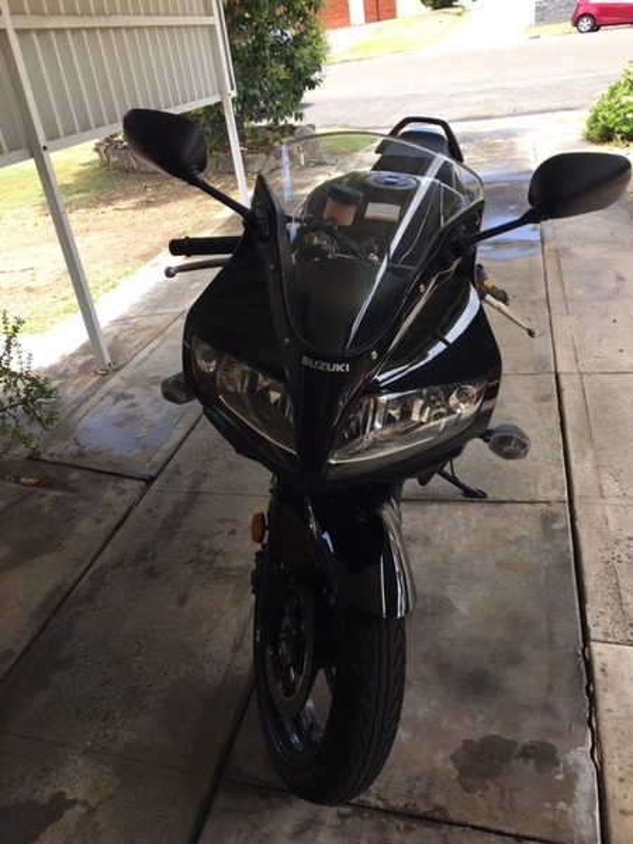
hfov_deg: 48.2
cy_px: 422
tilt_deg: -26.8
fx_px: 707
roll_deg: +7.3
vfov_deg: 61.7
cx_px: 316
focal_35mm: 29
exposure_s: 1/234
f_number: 2.2
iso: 25
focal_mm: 4.15
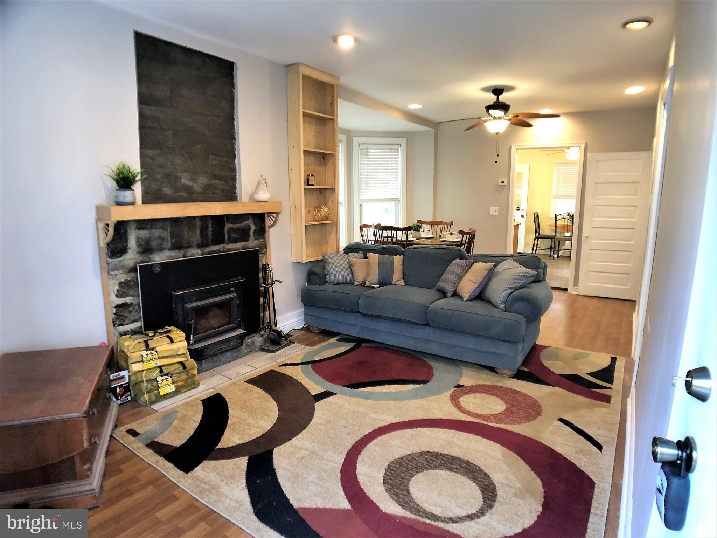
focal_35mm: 28
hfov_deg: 63.4
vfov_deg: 49.7
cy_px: 269
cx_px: 358
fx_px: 580
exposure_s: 1/15
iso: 64
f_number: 1.8
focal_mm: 3.99
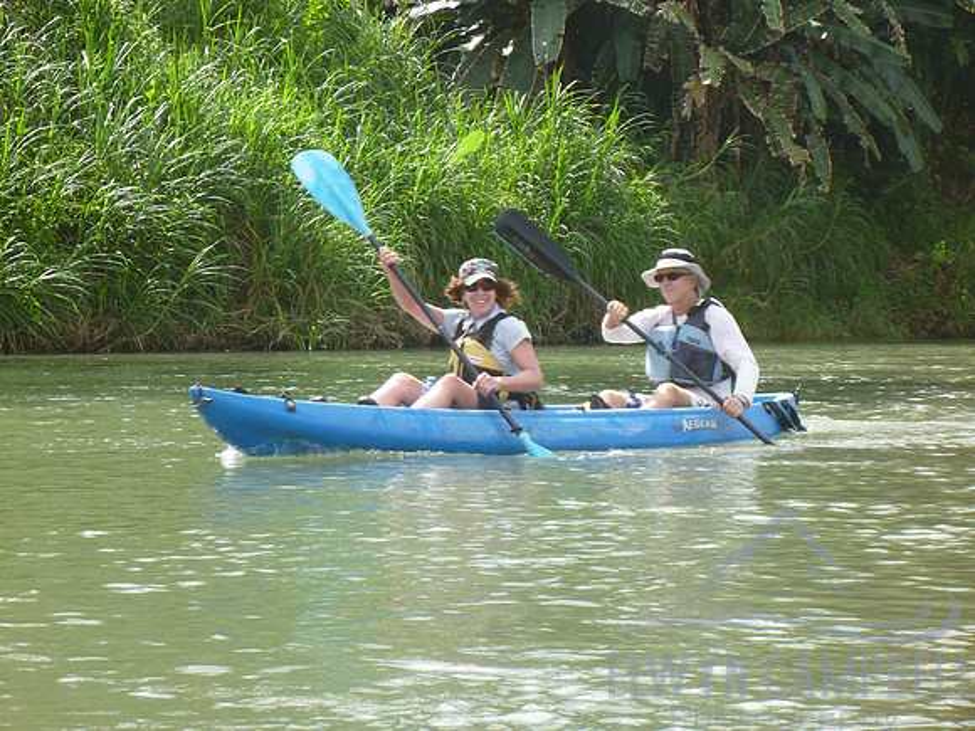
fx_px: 3042
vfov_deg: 13.7
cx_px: 488
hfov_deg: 18.2
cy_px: 366
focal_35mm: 108
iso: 100
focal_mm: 19.2
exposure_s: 1/125
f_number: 5.7
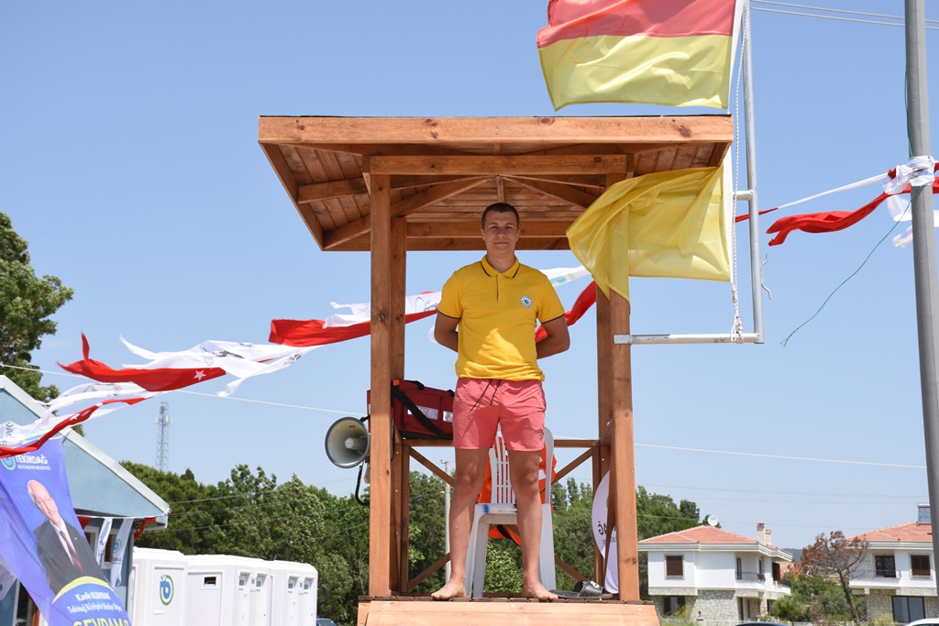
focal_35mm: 60
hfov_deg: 33.4
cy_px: 313
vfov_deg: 22.6
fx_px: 1565
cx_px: 470
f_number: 9
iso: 100
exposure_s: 1/250
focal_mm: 40
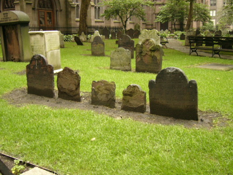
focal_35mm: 38
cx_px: 116
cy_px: 88
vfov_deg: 37.7
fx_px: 256
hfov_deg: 49.0
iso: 100
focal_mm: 6.3
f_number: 2.9
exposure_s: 1/8
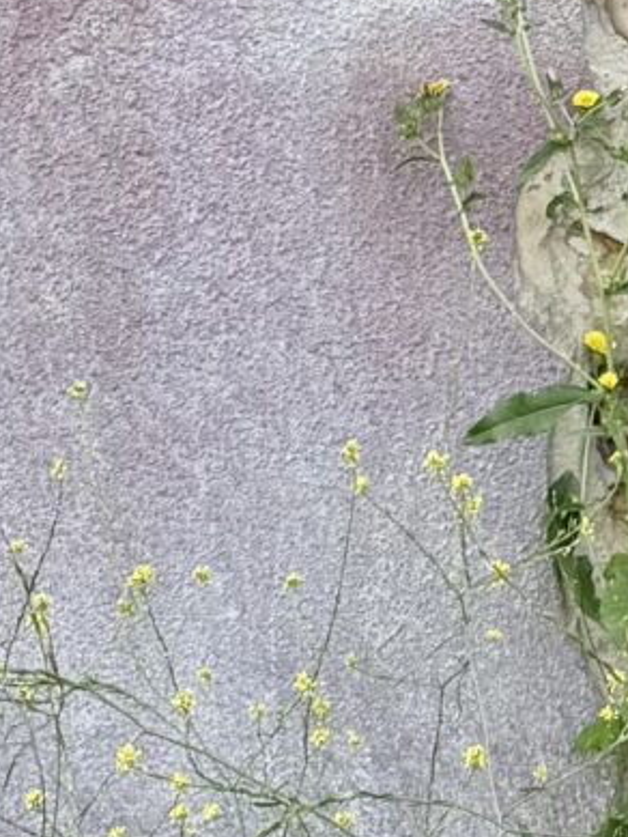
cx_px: 477
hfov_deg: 9.4
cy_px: -1857
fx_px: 3820
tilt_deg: +20.5
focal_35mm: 158
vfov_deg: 9.3
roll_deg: +1.7
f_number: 1.78
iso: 100
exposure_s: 1/1005
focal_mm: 6.76
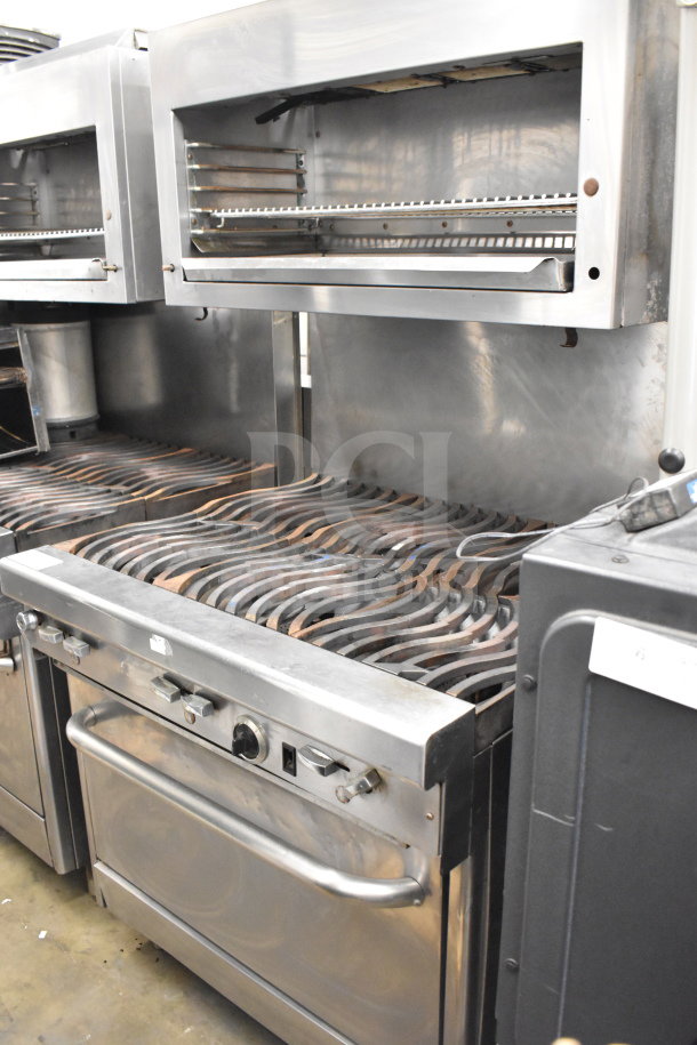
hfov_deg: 41.7
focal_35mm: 32
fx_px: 915
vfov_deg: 59.5
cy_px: 522
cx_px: 348
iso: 6400
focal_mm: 21
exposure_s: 1/60
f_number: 4
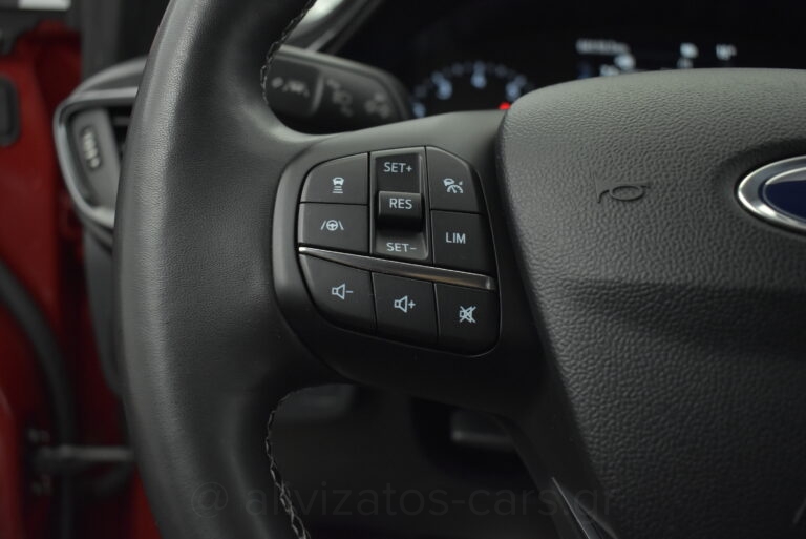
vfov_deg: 40.0
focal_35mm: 33
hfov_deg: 57.2
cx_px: 403
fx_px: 739
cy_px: 270
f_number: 3.8
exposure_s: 1/80
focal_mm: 22
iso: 1600
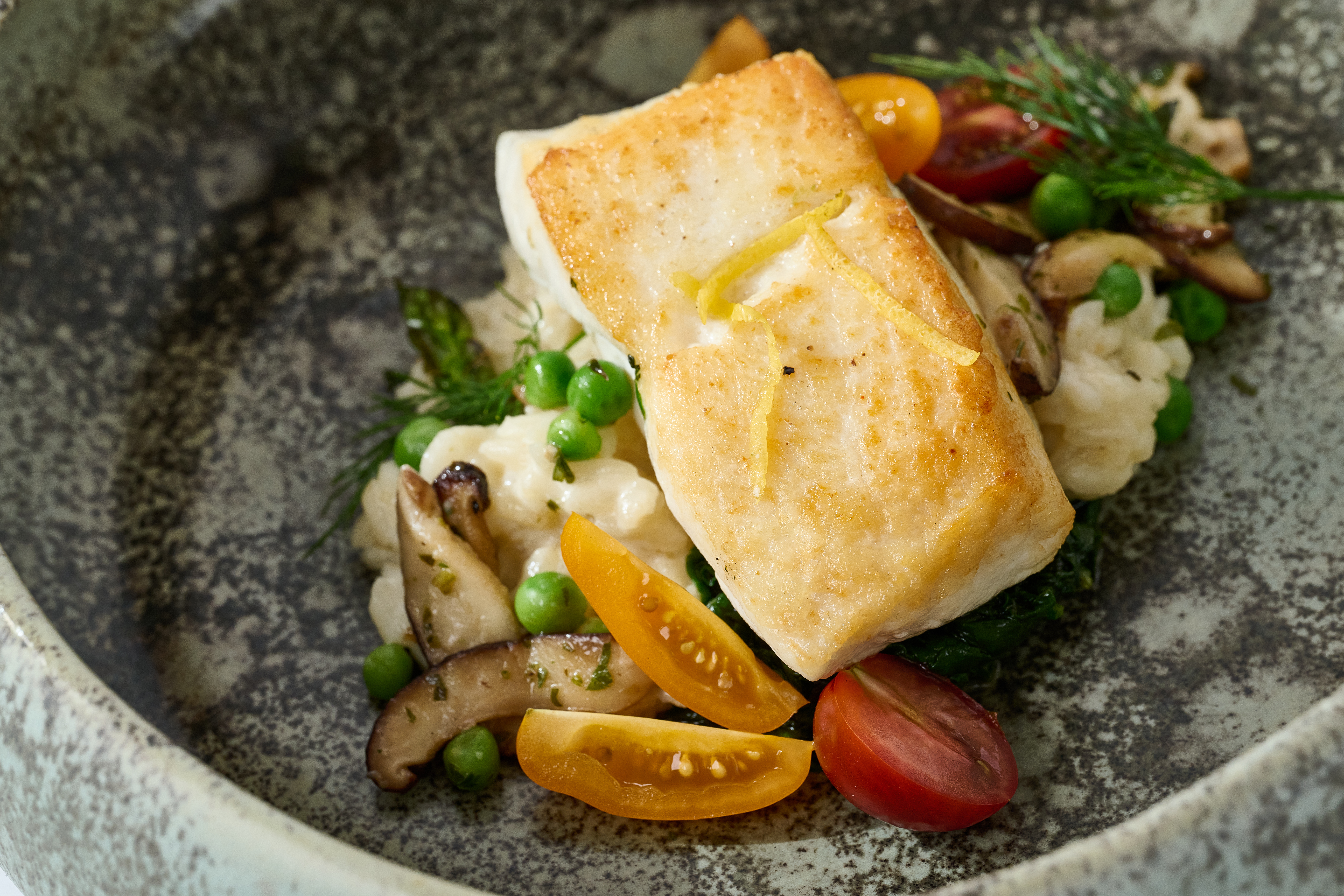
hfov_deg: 19.5
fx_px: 3920
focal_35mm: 105
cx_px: 672
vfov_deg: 13.0
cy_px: 448
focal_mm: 105
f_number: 11
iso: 500
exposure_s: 1/125
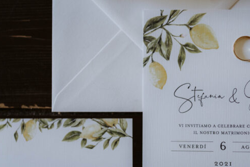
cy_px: 87
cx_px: 165
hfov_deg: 34.8
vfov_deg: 23.8
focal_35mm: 57
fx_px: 396
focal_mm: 35
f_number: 1.4
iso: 500
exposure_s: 1/125
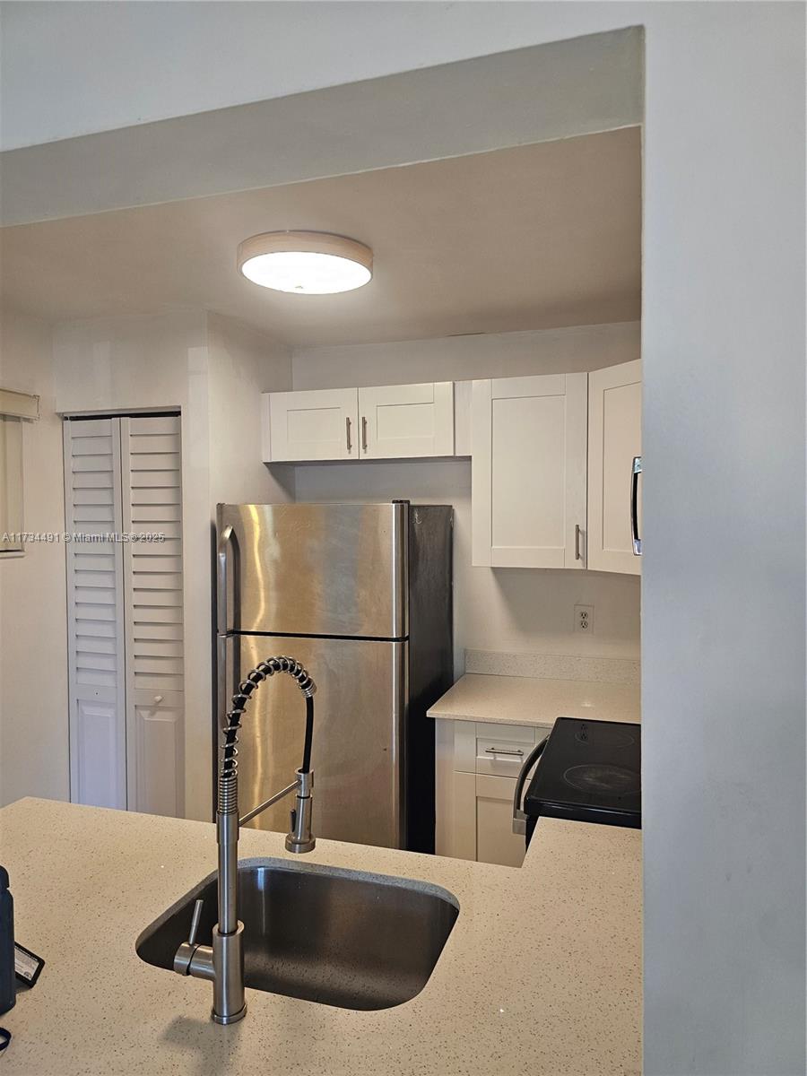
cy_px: 538
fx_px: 715
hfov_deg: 58.9
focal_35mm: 23
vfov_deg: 73.9
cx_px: 404
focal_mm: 6.3
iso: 200
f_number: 1.7
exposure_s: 1/120
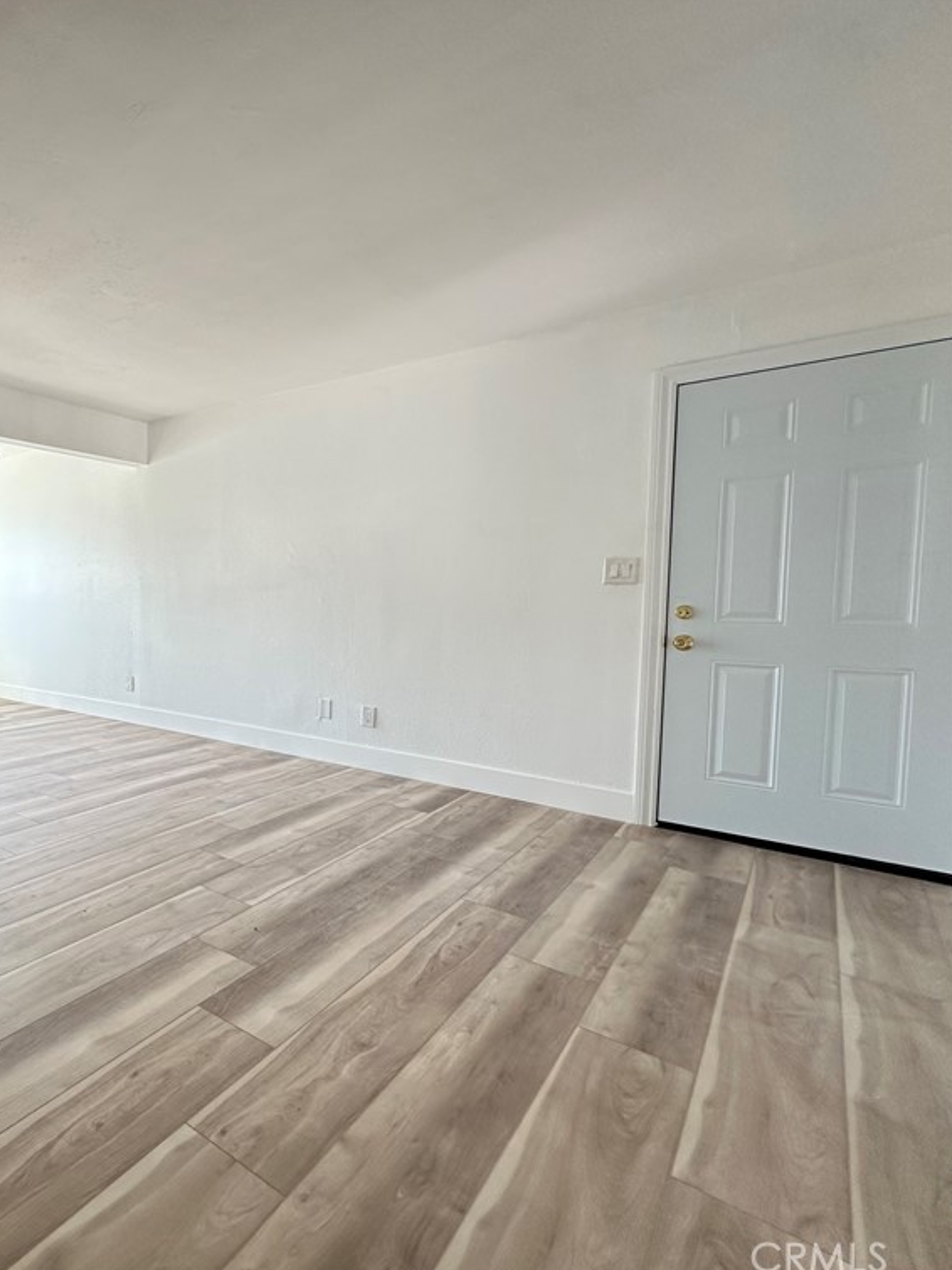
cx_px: 99
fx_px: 697
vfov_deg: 84.7
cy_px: 636
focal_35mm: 19
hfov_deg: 58.8
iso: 125
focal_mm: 2.22
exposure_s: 1/99
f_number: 2.2
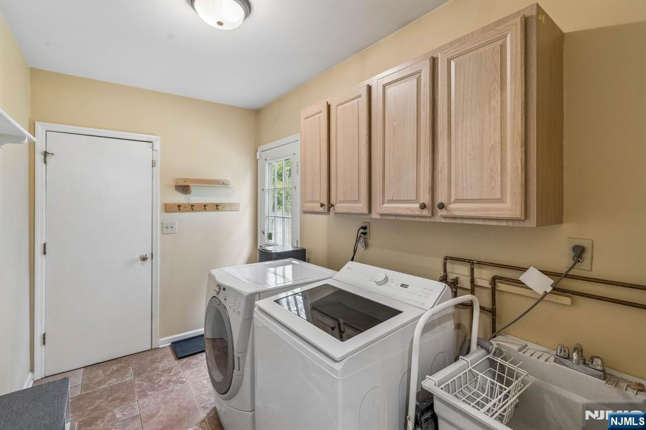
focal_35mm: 16
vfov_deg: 73.7
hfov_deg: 96.8
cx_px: 323
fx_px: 287
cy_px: 215
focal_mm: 16
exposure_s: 1/50
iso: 2500
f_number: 8
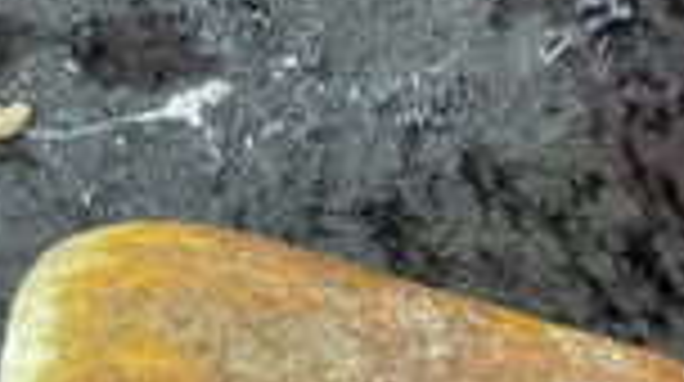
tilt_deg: -89.7
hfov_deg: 28.5
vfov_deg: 15.3
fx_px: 1322
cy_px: 555
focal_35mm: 73
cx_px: 536
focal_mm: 3
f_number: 1.8
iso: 160
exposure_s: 1/60
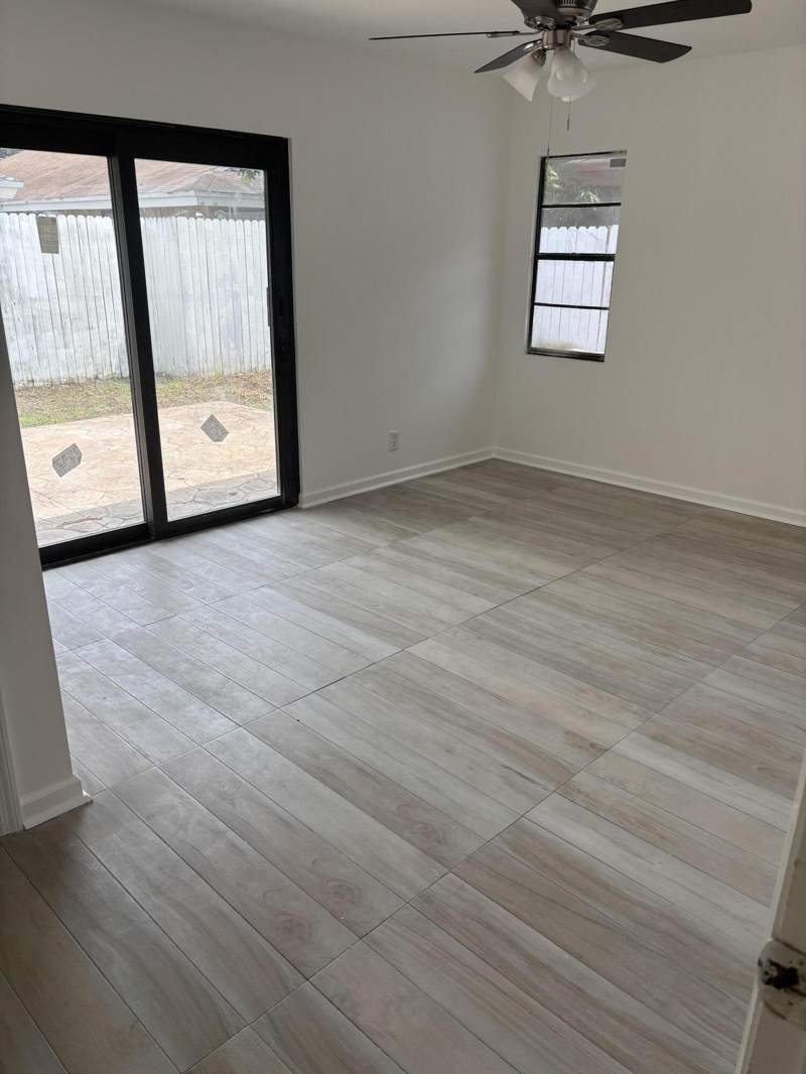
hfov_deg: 53.1
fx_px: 807
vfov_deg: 67.3
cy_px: 537
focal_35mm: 26
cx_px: 403
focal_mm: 5.96
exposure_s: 1/565
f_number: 1.6
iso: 50
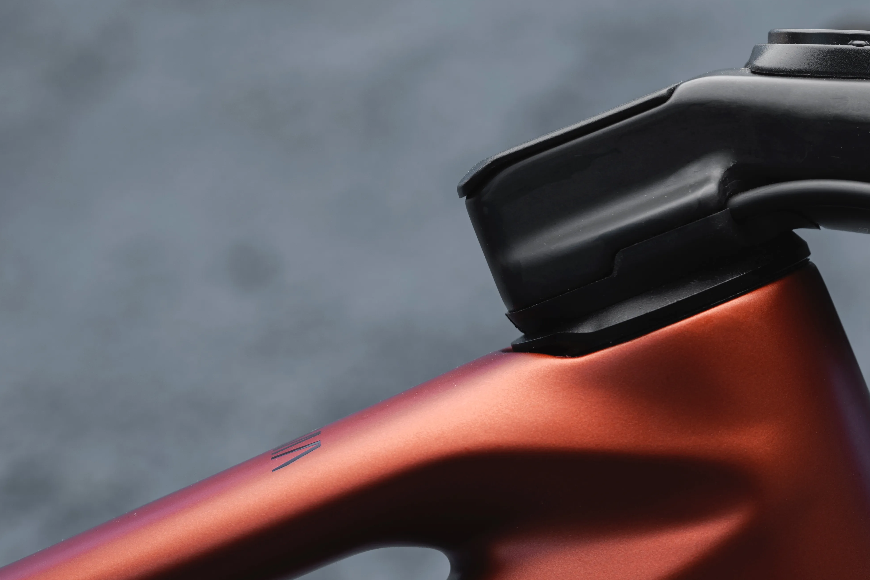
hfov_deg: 14.7
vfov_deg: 10.0
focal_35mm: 137
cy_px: 250
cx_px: 866
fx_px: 3310
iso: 64
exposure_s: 1/100
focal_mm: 65
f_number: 5
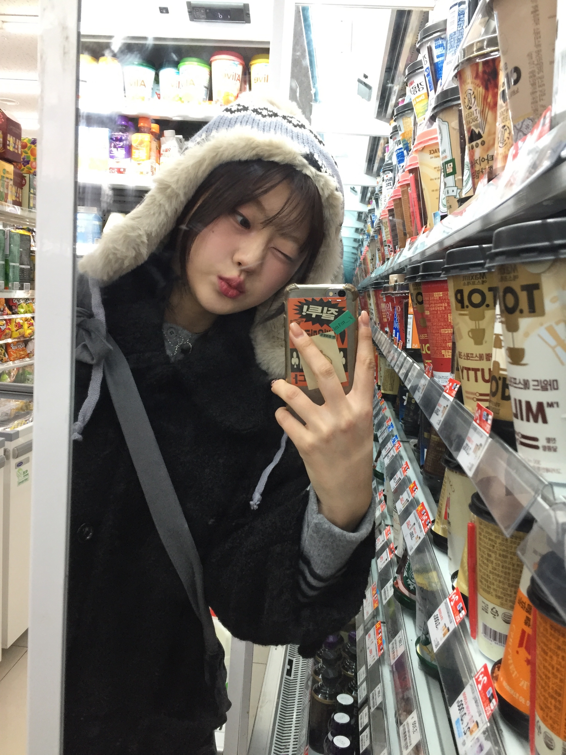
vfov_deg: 61.7
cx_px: 283
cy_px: 378
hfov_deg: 48.2
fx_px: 632
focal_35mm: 29
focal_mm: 4.15
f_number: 2.2
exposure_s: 1/30
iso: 50
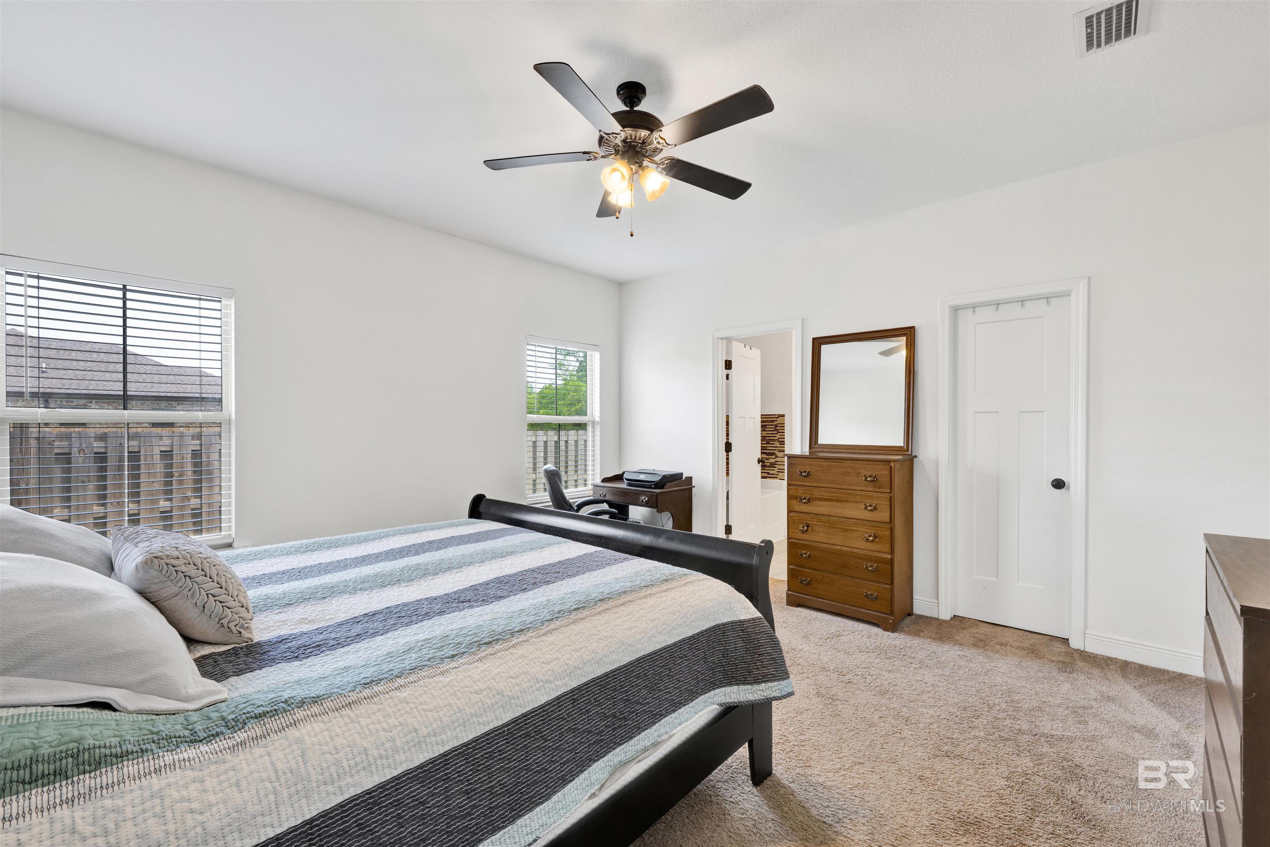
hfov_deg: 104.3
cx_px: 635
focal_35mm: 14
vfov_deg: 81.2
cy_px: 424
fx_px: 494
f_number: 11
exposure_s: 1/25
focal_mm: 14
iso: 400
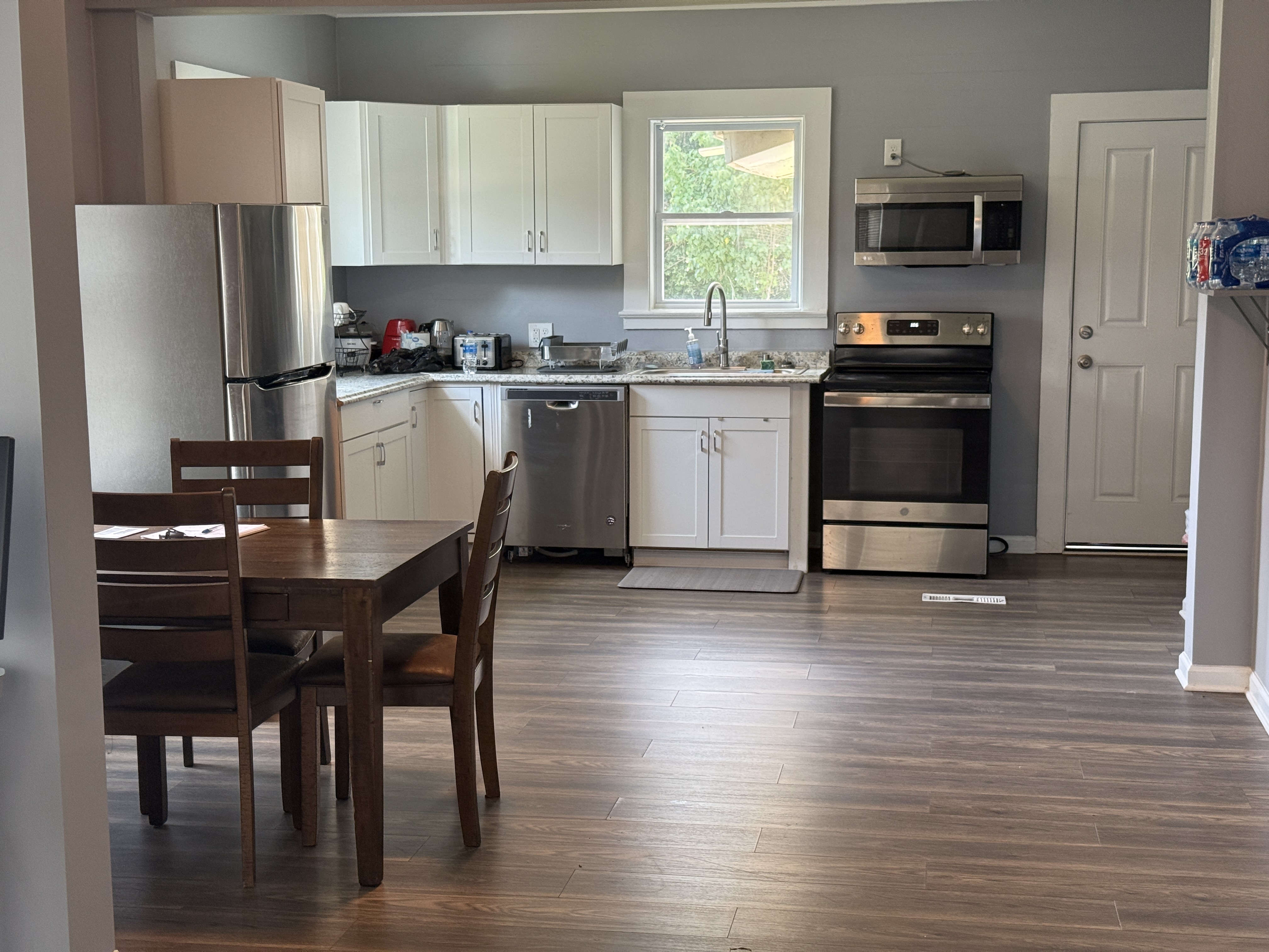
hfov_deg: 39.7
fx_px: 1760
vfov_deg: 30.3
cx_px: 634
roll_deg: +0.6
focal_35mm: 48
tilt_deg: -7.3
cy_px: 476
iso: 160
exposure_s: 1/60
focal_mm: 6.76
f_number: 1.78
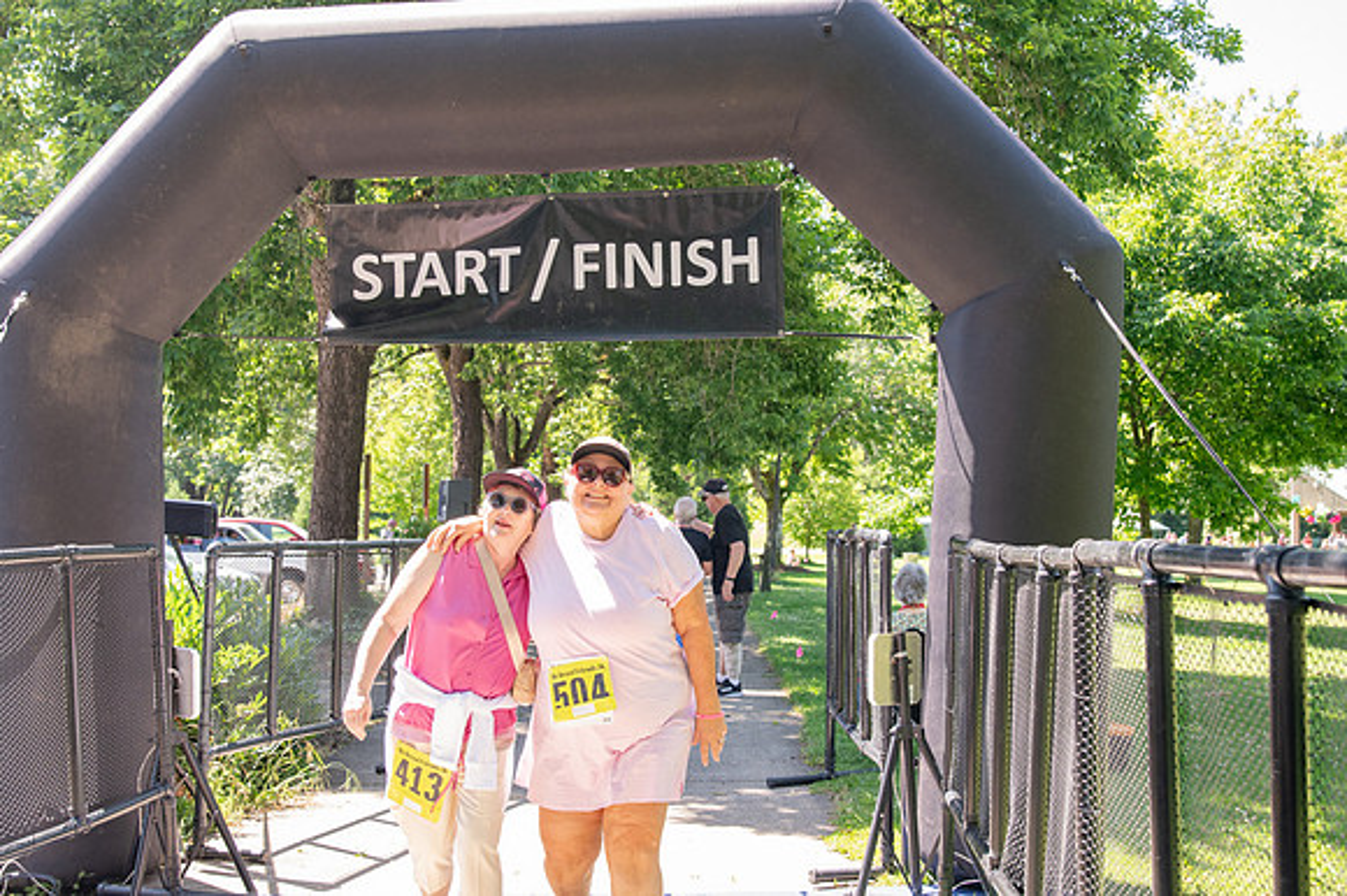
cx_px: 674
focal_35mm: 46
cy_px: 448
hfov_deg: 42.8
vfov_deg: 29.2
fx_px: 1720
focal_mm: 31
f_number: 4
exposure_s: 1/400
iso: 500
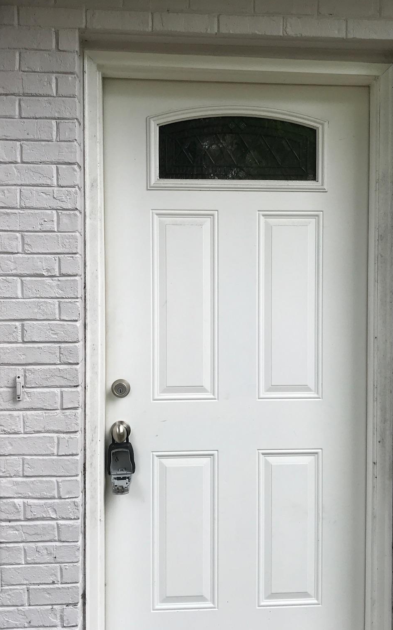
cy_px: 315
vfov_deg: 49.3
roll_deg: -0.9
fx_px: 685
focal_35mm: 40
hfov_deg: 32.0
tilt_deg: -1.7
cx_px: 223
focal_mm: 3.99
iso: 20
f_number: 1.8
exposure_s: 1/501
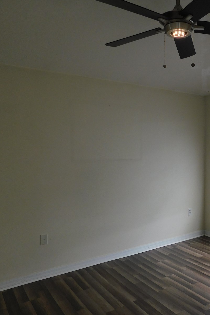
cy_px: 158
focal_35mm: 32
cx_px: 185
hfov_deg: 38.6
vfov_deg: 58.7
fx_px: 280
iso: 125
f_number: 3
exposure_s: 1/30
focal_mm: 4
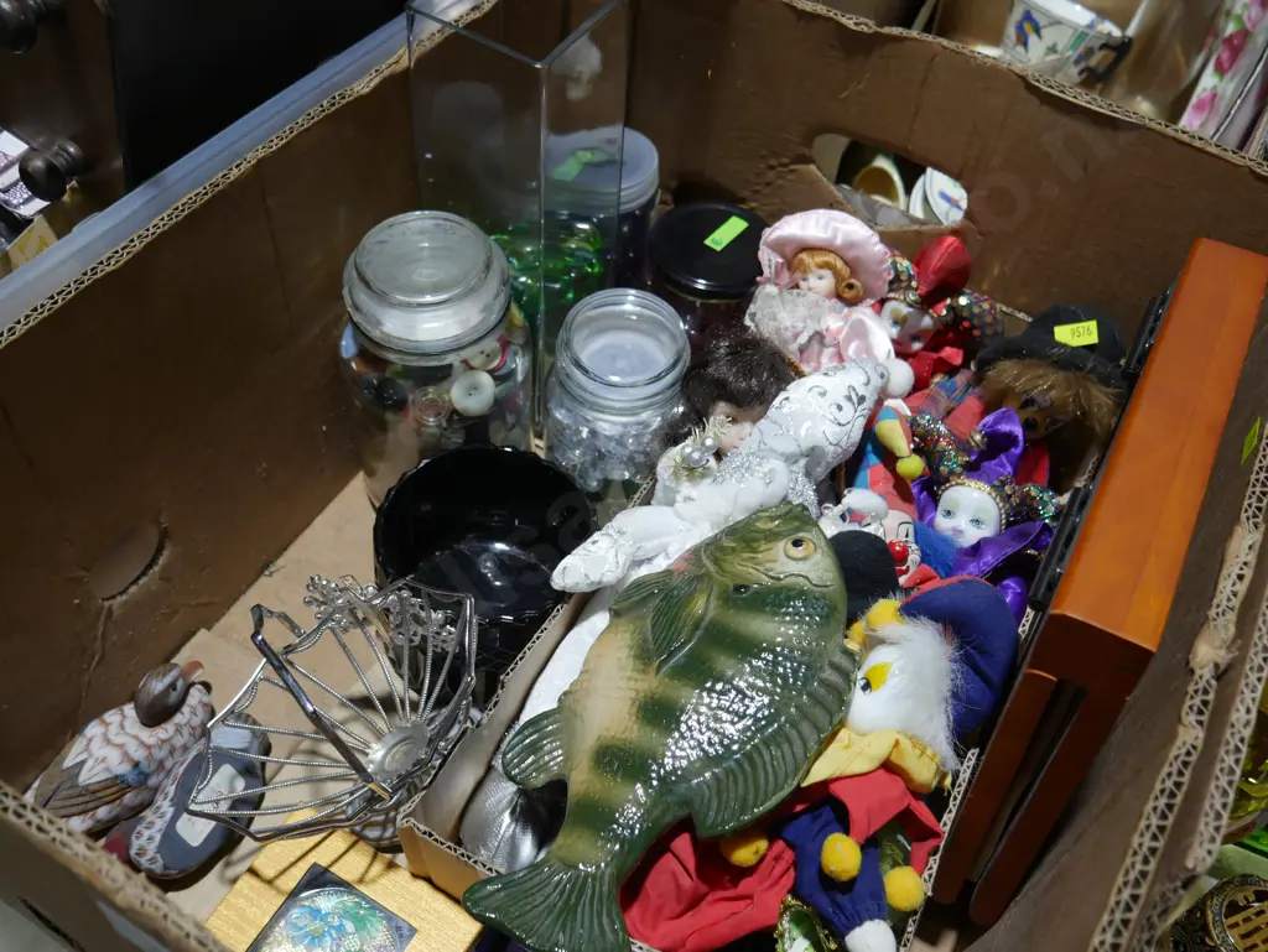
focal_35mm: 32
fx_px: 1173
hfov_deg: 56.8
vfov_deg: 44.2
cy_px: 476
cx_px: 634
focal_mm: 16
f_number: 3.6
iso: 200
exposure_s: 1/80
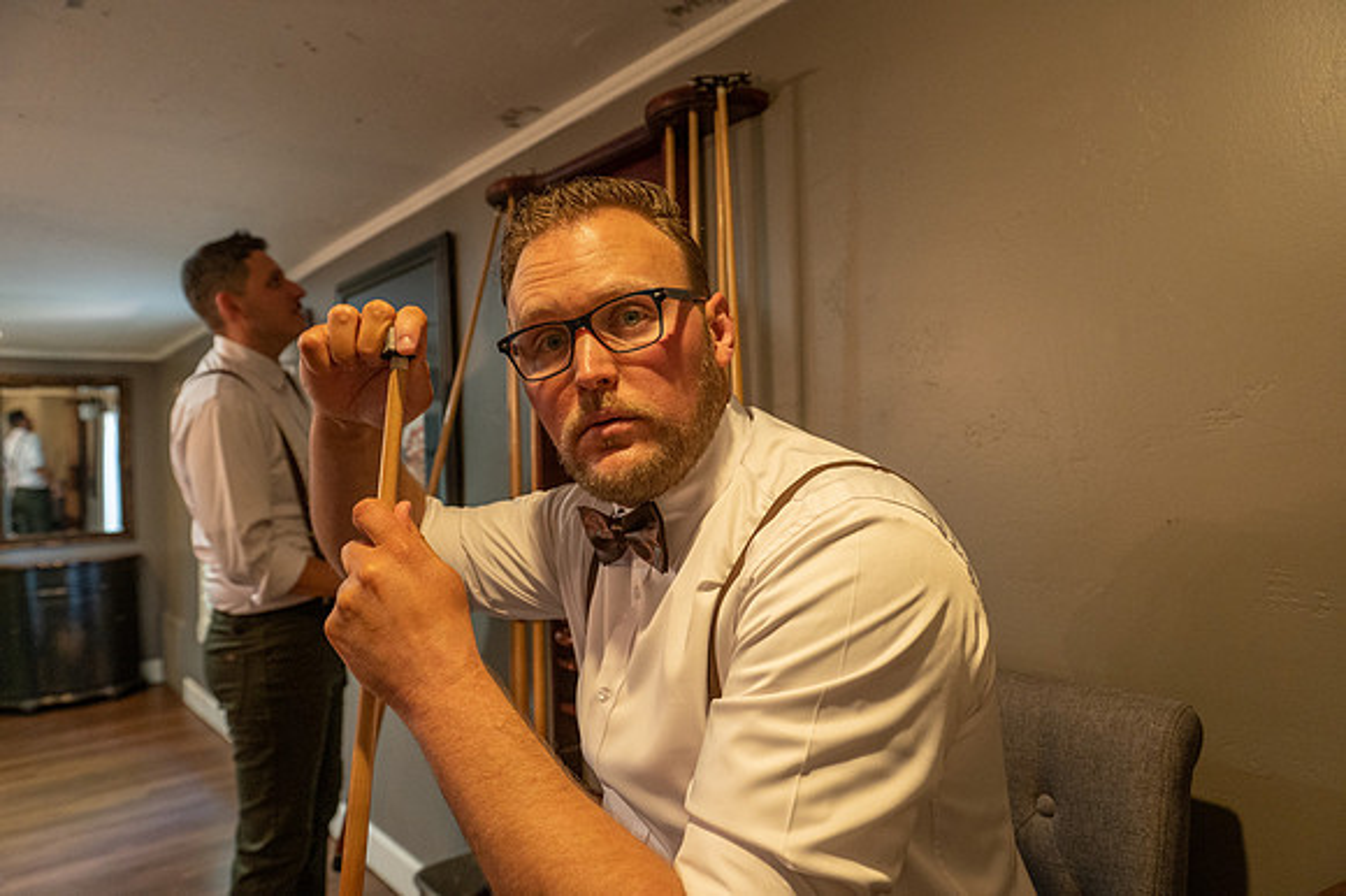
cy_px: 448
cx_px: 673
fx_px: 897
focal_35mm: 24
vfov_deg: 53.1
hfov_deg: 73.8
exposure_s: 1/125
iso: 3200
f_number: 4
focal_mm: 24
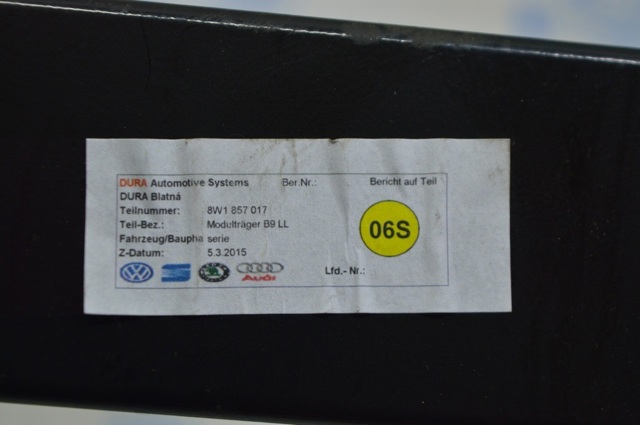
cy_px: 212
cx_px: 320
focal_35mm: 82
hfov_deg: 24.6
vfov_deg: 16.5
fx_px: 1465
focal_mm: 55
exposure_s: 1/40
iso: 400
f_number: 5.6
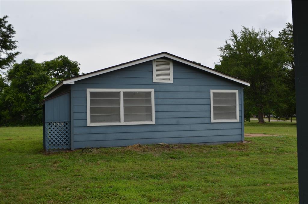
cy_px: 102
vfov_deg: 31.7
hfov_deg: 46.5
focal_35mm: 42
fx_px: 359
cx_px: 154
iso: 180
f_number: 8
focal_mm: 28
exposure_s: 1/250
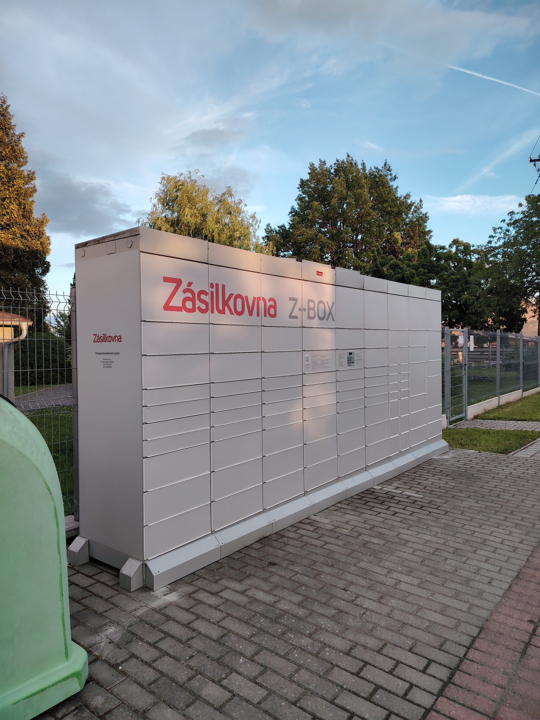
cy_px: 360
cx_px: 270
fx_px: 499
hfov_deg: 56.8
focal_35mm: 24
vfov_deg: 71.6
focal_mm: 5.25
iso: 131
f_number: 1.75
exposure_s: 1/100
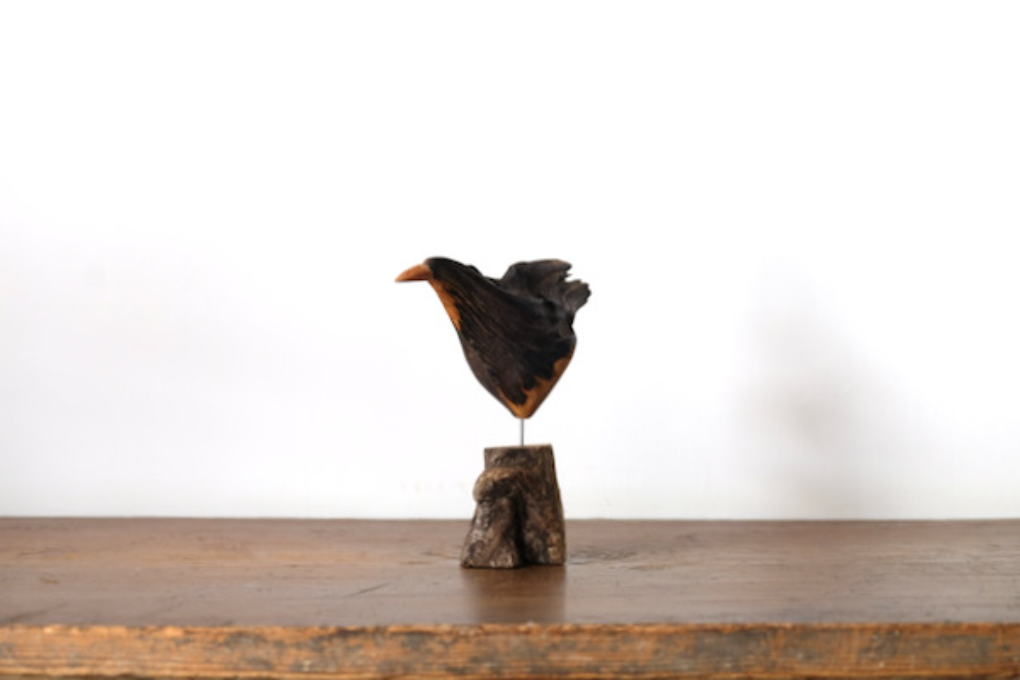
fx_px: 1672
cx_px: 510
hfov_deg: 33.9
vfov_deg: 23.0
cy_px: 340
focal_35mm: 59
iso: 200
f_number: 3.6
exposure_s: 1/6.5
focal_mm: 39
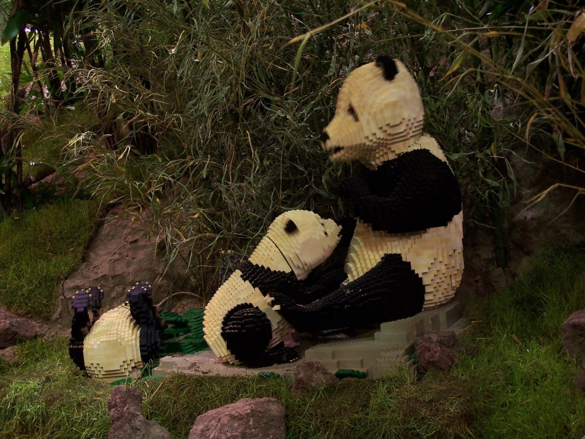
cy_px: 220
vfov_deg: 26.1
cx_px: 292
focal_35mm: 56
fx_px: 946
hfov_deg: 34.3
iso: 80
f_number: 3.1
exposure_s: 1/2
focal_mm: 9.3
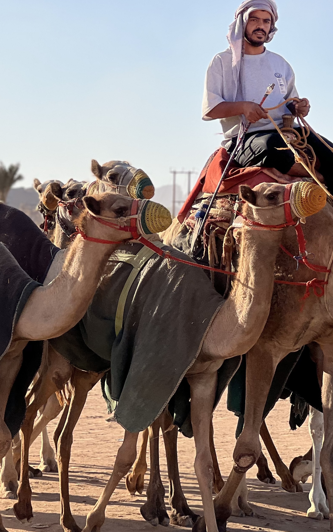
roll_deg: -1.1
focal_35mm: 132
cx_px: 94
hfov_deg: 9.9
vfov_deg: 15.8
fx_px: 1917
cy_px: 230
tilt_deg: +1.0
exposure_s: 1/889
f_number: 2.8
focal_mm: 9
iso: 32
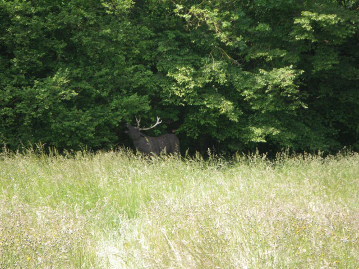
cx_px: 180
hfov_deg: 14.1
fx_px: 1452
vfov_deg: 10.6
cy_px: 134
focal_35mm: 140
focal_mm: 25
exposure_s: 1/250
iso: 160
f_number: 5.5
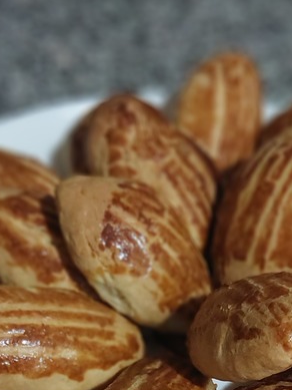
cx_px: 177
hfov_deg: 20.7
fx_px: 798
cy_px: 427
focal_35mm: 71
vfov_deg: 25.4
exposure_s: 1/20
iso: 500
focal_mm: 4.6
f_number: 1.8
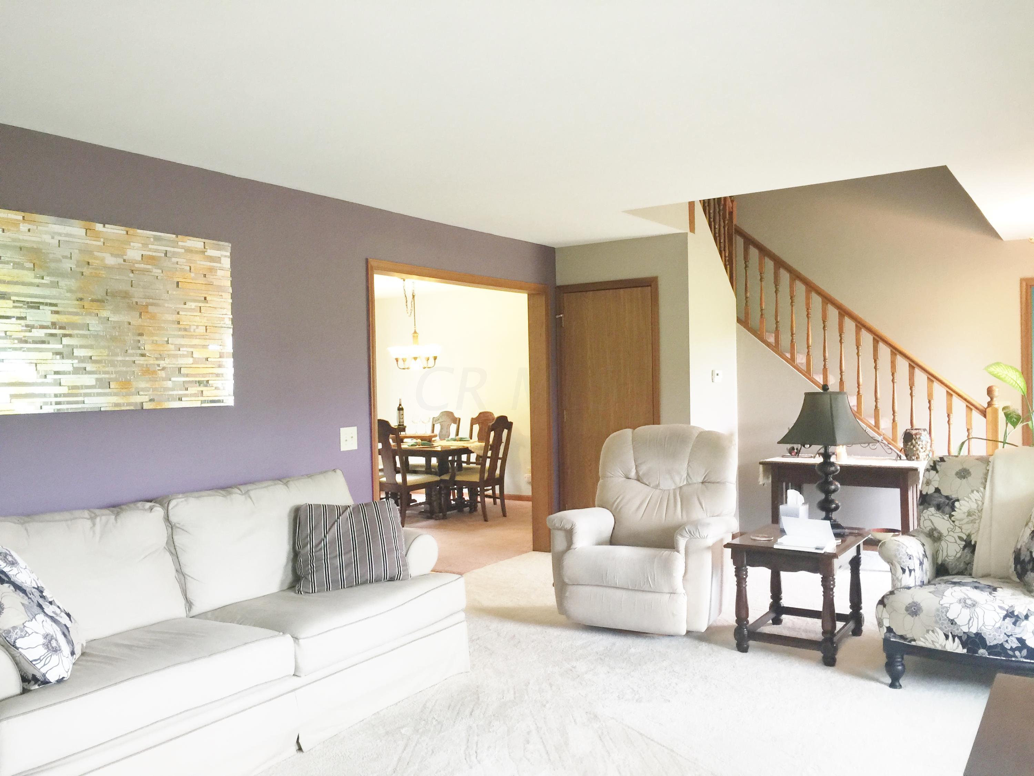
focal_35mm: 29
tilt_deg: +1.0
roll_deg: +0.1
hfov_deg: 61.7
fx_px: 866
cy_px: 388
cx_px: 517
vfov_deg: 48.2
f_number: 2.2
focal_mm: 4.15
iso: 64
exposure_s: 1/15
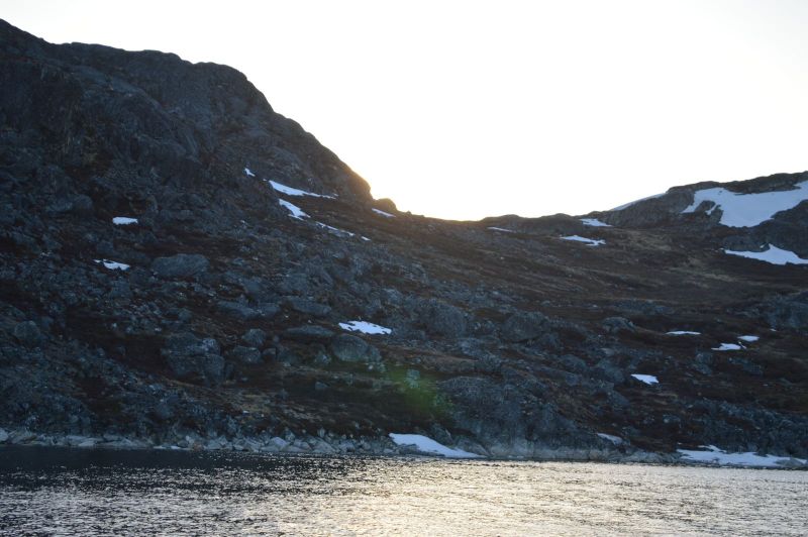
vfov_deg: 16.5
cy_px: 268
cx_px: 404
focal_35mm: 82
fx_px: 1850
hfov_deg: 24.6
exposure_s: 1/125
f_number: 5.6
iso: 110
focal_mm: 55
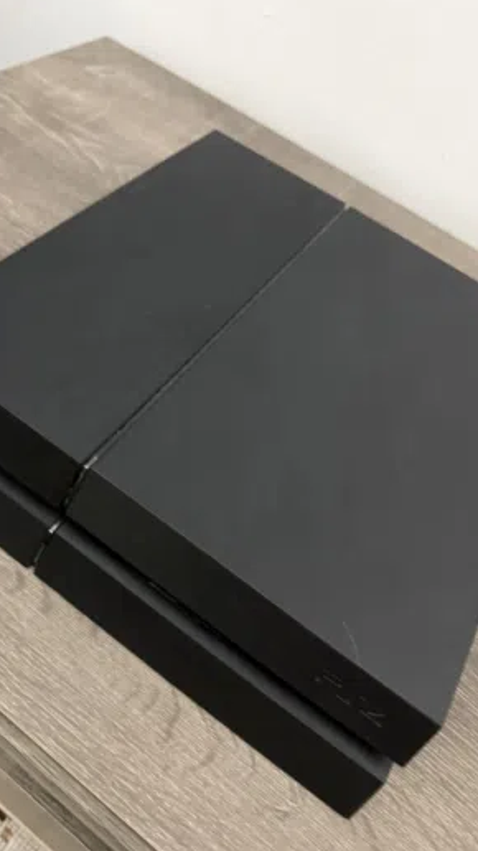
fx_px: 609
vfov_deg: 69.9
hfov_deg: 42.7
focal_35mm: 27
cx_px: 191
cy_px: 421
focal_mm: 6.76
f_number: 1.78
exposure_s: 1/31
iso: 1000
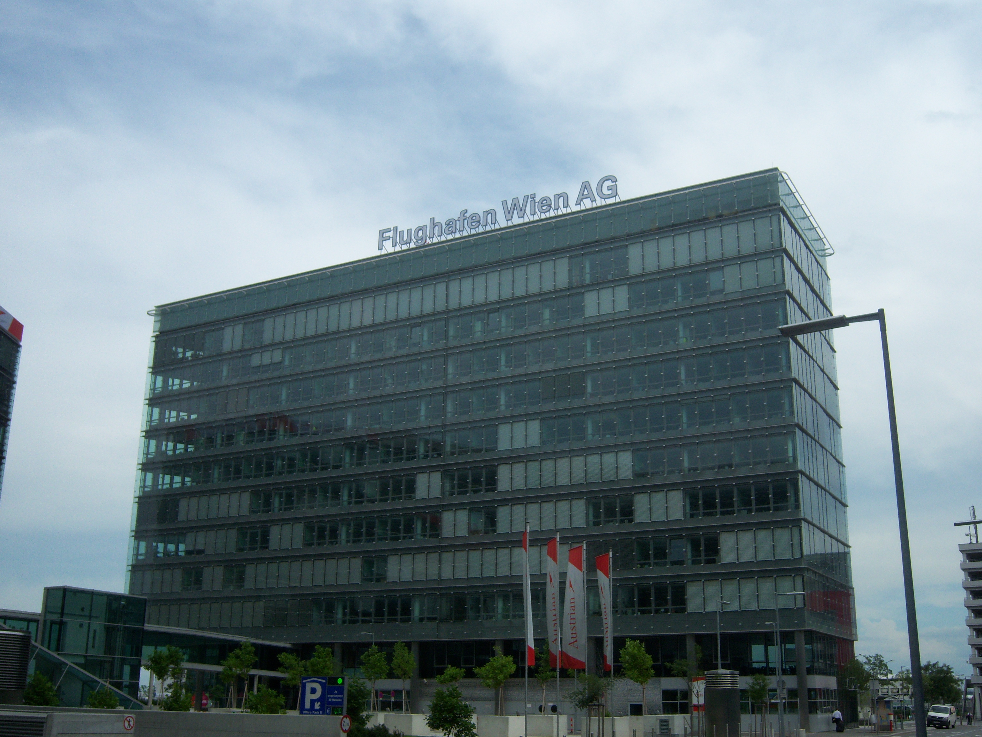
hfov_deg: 50.1
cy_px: 377
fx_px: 1050
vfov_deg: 38.7
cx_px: 501
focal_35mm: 37
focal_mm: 7.5
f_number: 4.8
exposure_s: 1/640
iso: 80
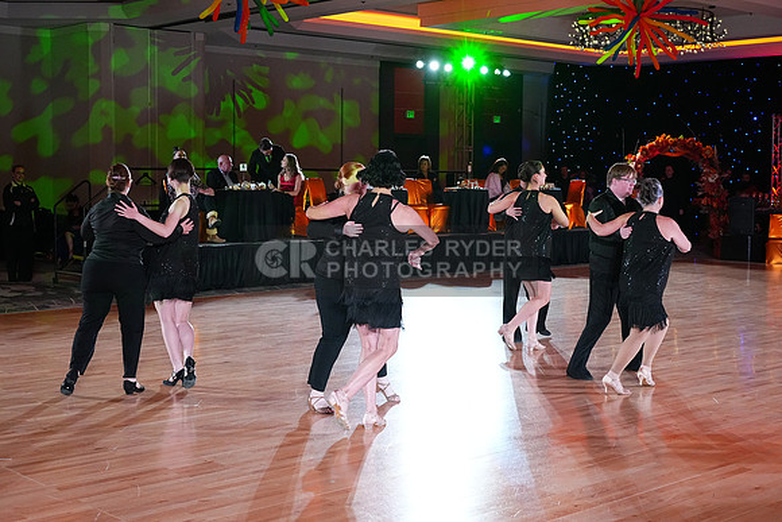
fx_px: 1043
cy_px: 261
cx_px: 391
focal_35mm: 48
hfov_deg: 41.1
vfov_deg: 28.1
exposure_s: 1/400
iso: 5000
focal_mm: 48
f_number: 5
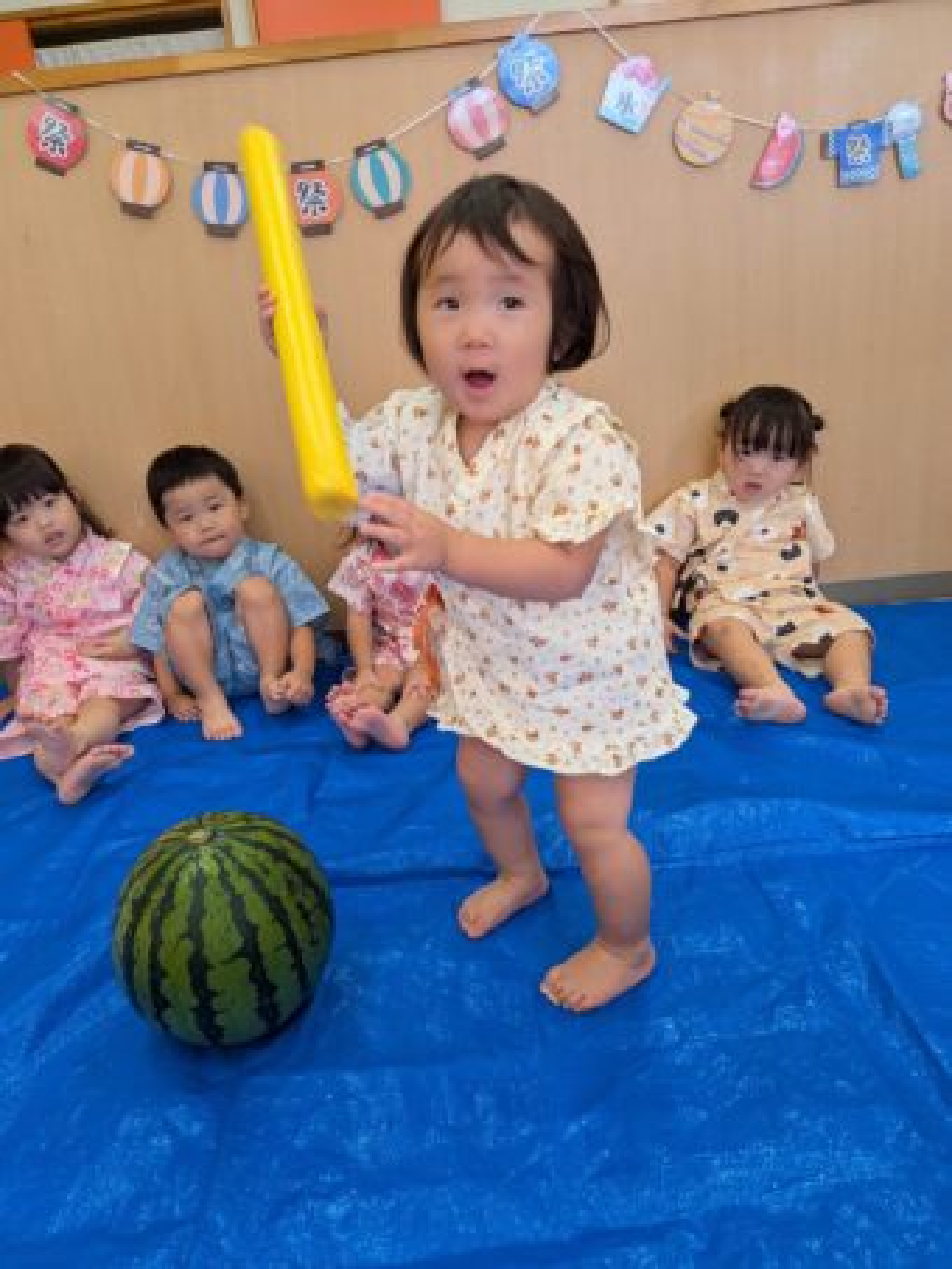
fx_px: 880
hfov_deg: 56.8
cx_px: 476
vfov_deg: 71.6
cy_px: 634
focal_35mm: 24
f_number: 1.7
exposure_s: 1/120
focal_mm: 4.53
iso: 67
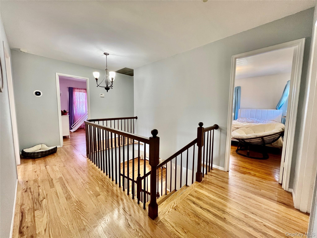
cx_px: 158
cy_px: 119
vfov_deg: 89.9
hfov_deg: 106.2
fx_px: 119
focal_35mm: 13
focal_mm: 1.57
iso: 250
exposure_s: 1/60
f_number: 1.8
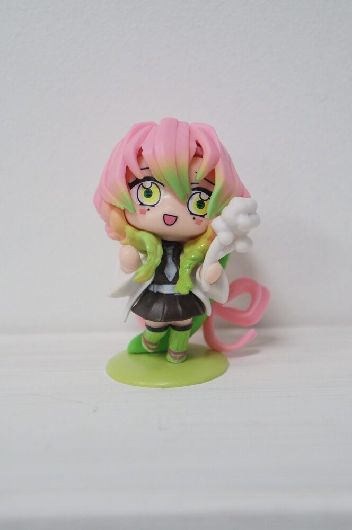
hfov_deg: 16.5
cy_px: 265
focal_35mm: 82
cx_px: 176
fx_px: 1213
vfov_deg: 24.6
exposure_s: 1/100
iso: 2000
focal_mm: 55
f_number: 5.6
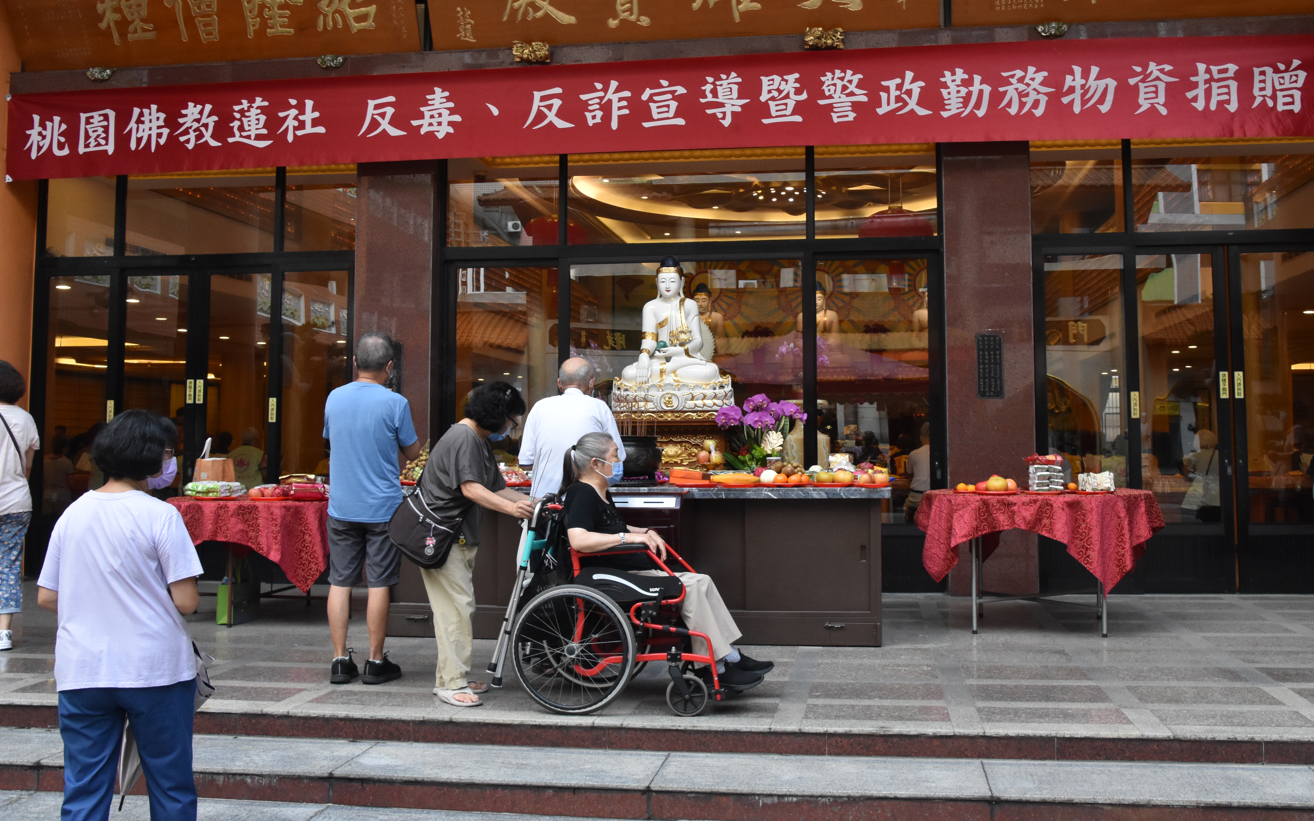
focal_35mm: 36
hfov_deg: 54.5
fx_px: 1274
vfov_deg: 35.7
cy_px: 344
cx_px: 696
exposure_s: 1/320
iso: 1600
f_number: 9
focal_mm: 21
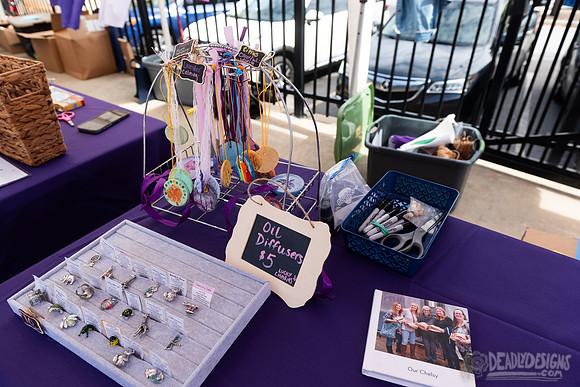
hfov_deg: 73.7
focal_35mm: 24
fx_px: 387
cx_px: 290
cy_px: 194
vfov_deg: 53.2
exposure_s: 1/250
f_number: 5
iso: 125
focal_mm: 24
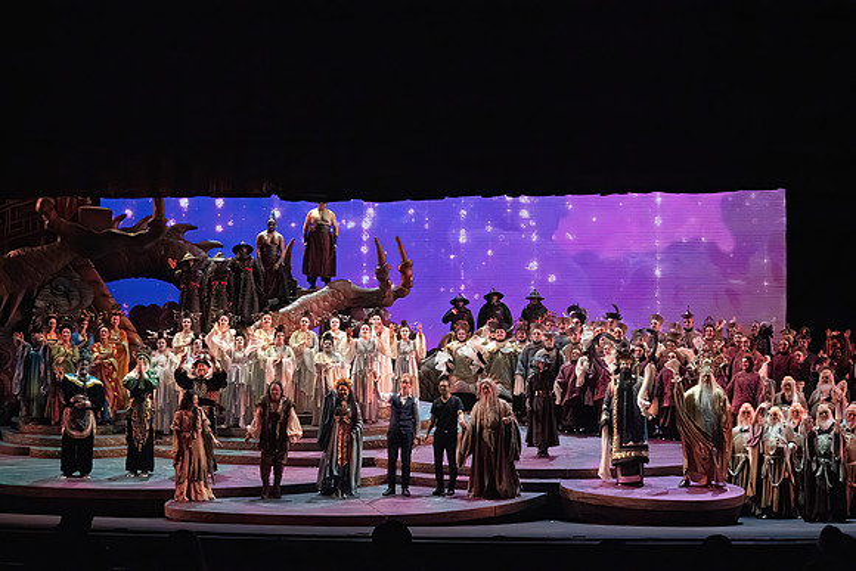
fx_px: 1665
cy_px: 286
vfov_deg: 19.5
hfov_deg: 28.8
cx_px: 428
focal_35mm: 70
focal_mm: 70
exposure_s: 1/1000
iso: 20000
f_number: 10
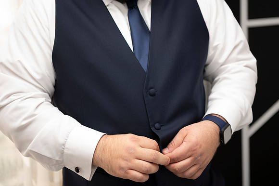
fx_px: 387
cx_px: 140
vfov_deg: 27.0
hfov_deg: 39.6
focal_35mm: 50
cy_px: 93
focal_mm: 50
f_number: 2.8
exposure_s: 1/100
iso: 50
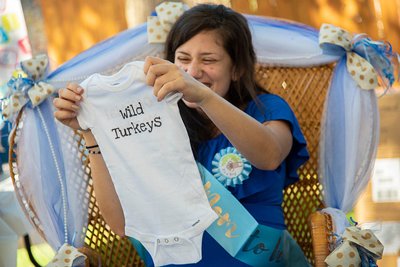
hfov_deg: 20.4
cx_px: 200
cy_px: 134
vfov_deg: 13.7
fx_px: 1111
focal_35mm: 100
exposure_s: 1/125
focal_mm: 100
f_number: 4
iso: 125
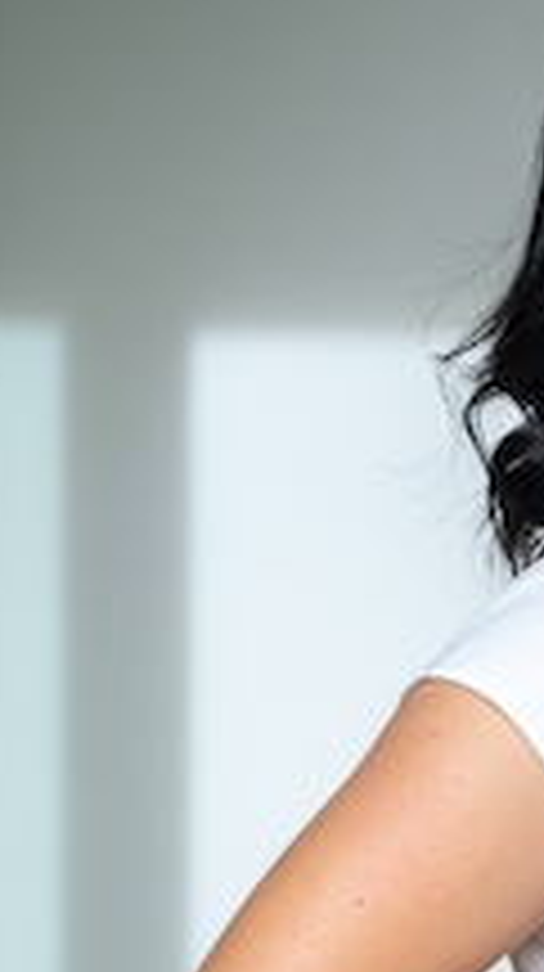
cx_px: 785
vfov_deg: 10.8
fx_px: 5119
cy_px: 594
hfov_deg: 6.0
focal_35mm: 199
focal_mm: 64
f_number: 2.8
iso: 50
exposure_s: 1/500
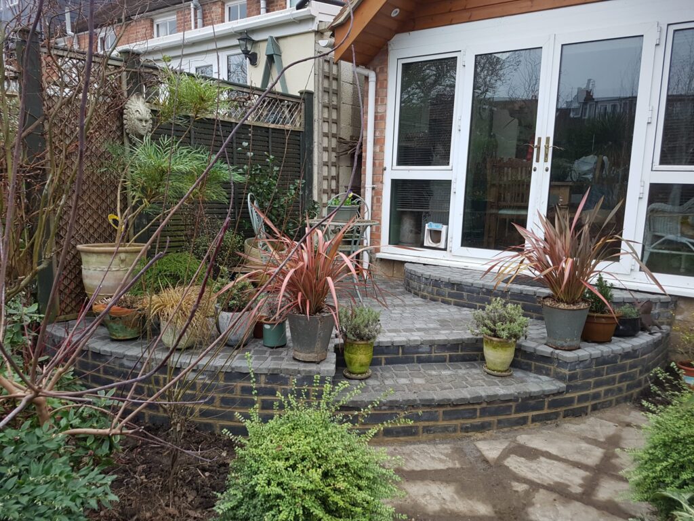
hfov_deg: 67.3
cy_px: 260
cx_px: 347
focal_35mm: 26
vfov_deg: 53.1
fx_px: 521
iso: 64
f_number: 1.7
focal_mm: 4.2
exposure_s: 1/50
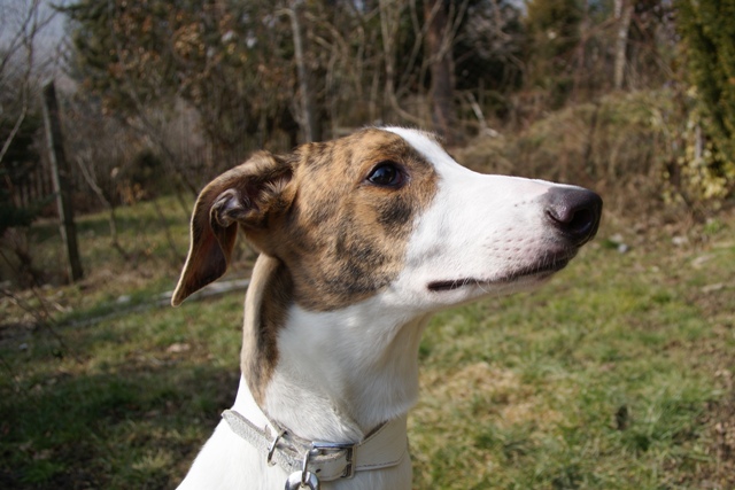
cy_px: 245
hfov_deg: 53.1
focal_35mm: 36
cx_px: 368
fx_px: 735
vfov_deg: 36.9
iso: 100
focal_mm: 24
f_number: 5.6
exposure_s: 1/320
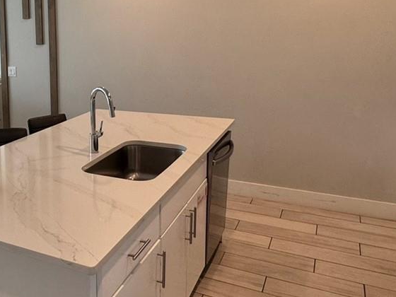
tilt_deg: -8.4
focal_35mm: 40
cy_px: 93
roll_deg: +2.2
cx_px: 30
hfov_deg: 42.4
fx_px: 458
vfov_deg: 35.5
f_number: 2.2
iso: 160
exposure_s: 1/120
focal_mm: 2.22
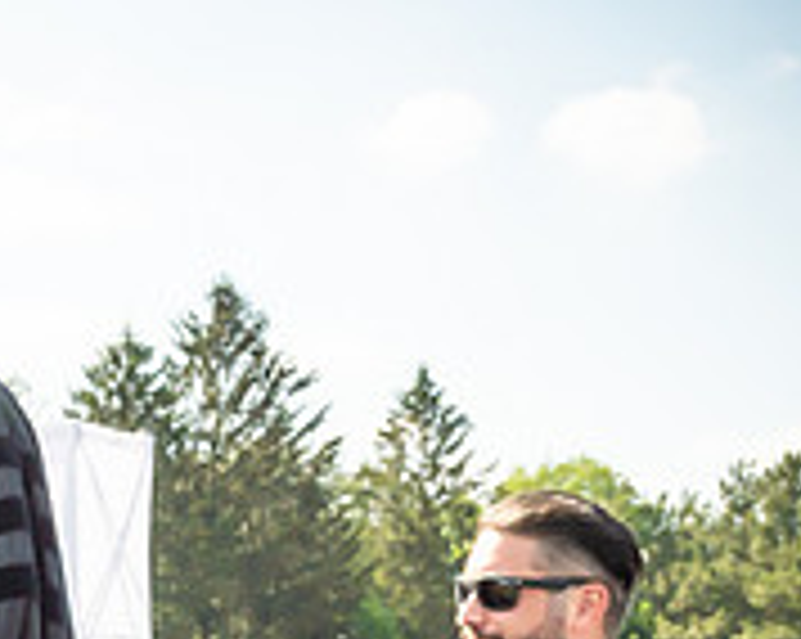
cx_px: -344
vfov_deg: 10.9
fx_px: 3292
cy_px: 756
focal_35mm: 139
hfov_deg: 13.2
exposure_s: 1/800
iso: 200
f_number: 7.1
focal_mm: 26
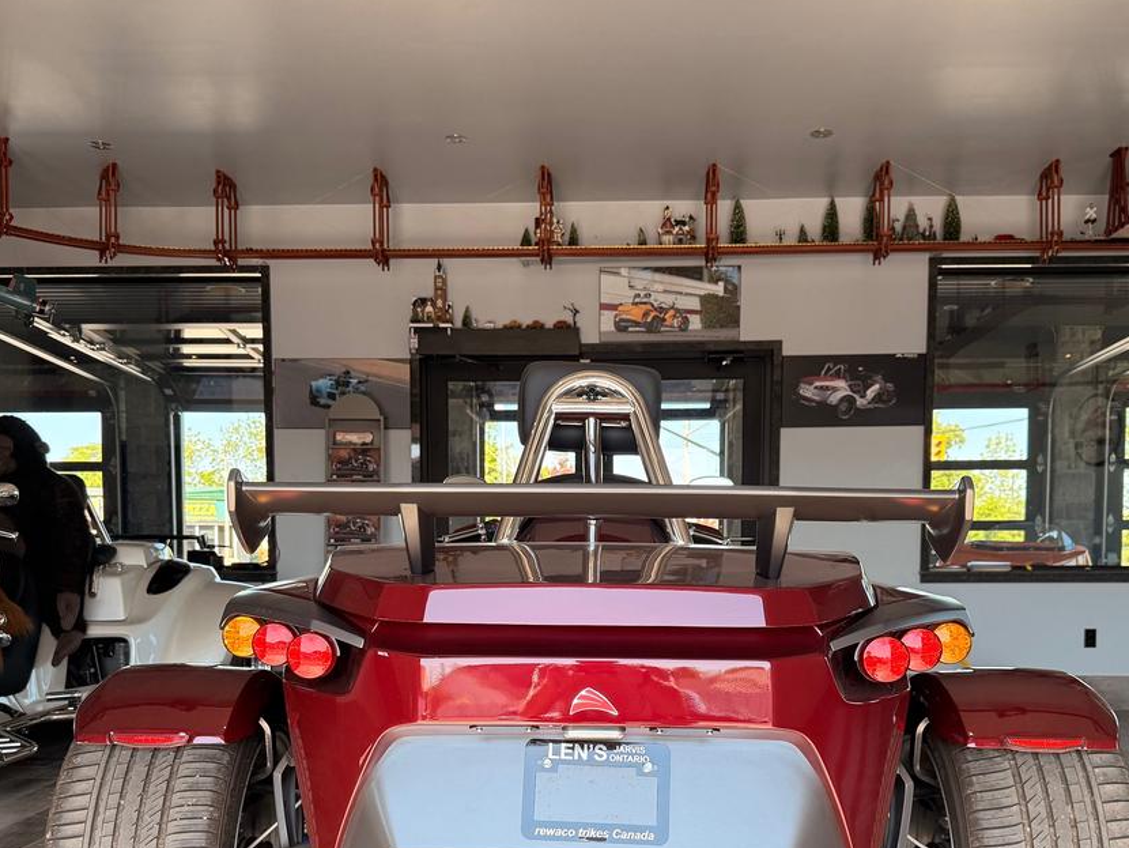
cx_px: 563
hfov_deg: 50.1
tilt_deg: -2.9
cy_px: 637
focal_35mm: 37
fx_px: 1207
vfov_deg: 37.7
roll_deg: -0.7
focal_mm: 6.76
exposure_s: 1/389
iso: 100
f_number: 1.78
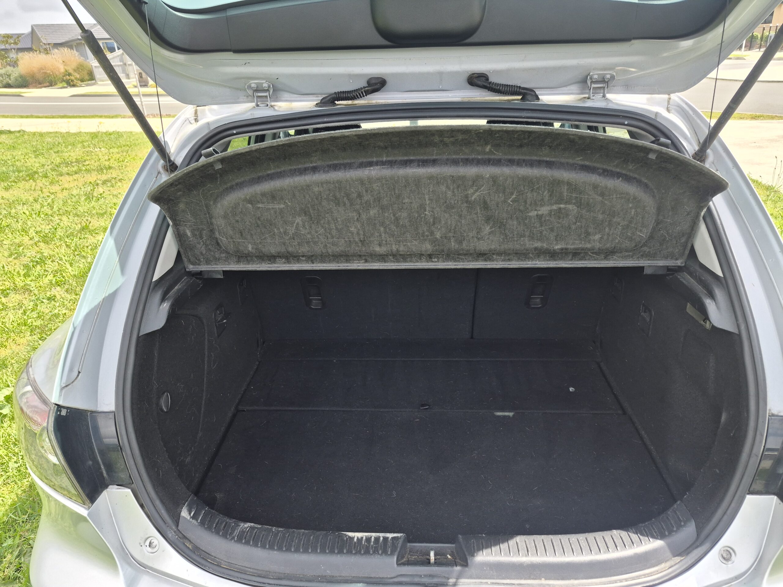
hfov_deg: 73.9
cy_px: 294
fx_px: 520
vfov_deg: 58.9
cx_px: 392
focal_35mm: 23
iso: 80
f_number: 1.8
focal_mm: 5.4
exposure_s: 1/1912
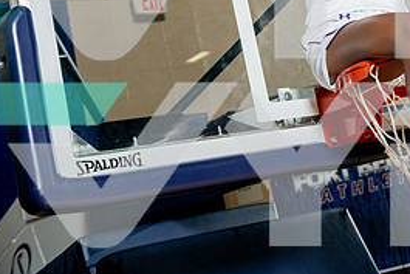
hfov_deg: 21.7
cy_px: -22
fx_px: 1048
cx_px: 365
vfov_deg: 14.6
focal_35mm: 92
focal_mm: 42
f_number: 5.6
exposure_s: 1/250
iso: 400
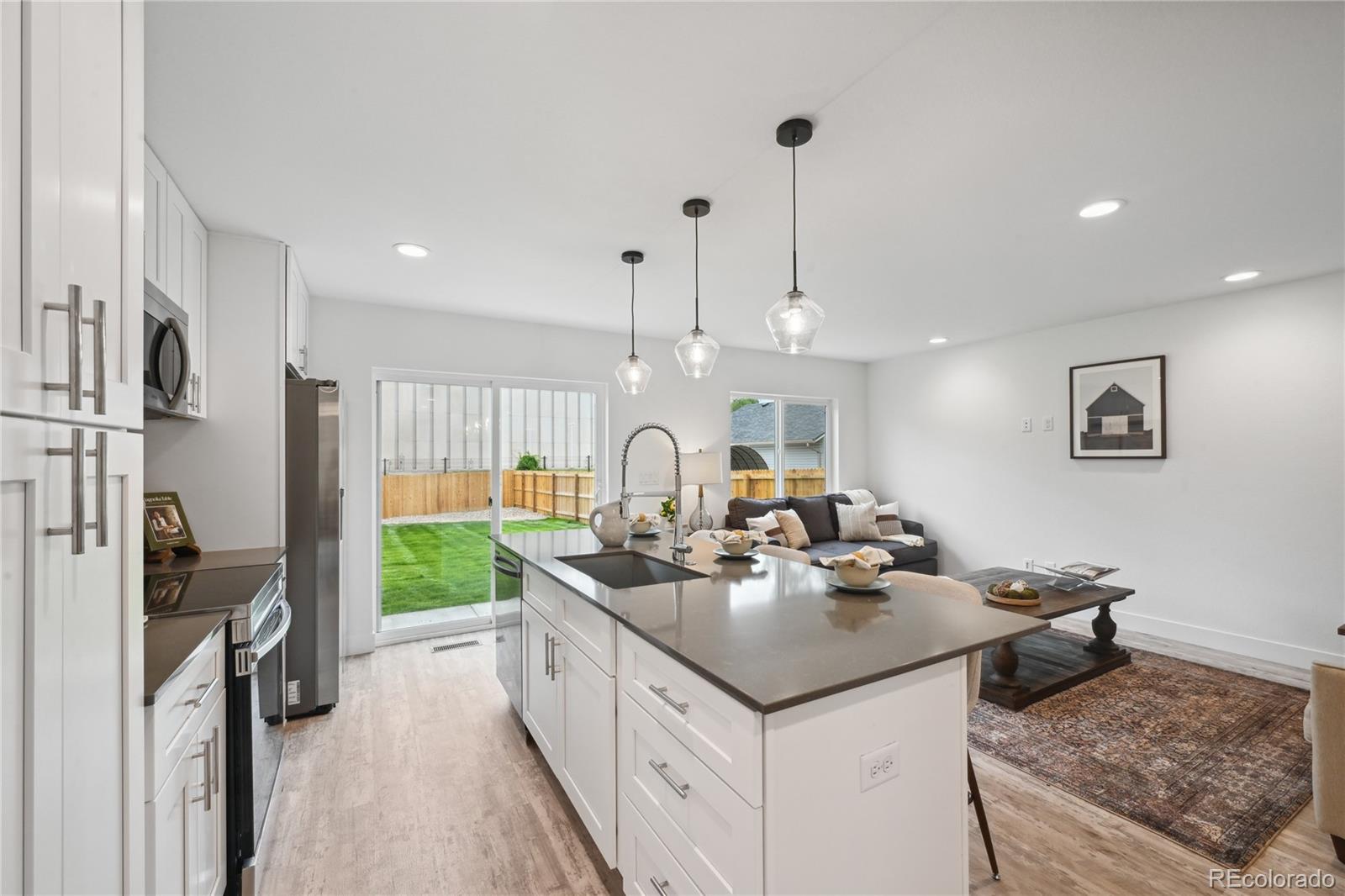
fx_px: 523
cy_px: 448
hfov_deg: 104.3
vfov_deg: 81.2
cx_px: 672
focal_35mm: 14
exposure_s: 1/40
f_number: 11
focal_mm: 14
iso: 400
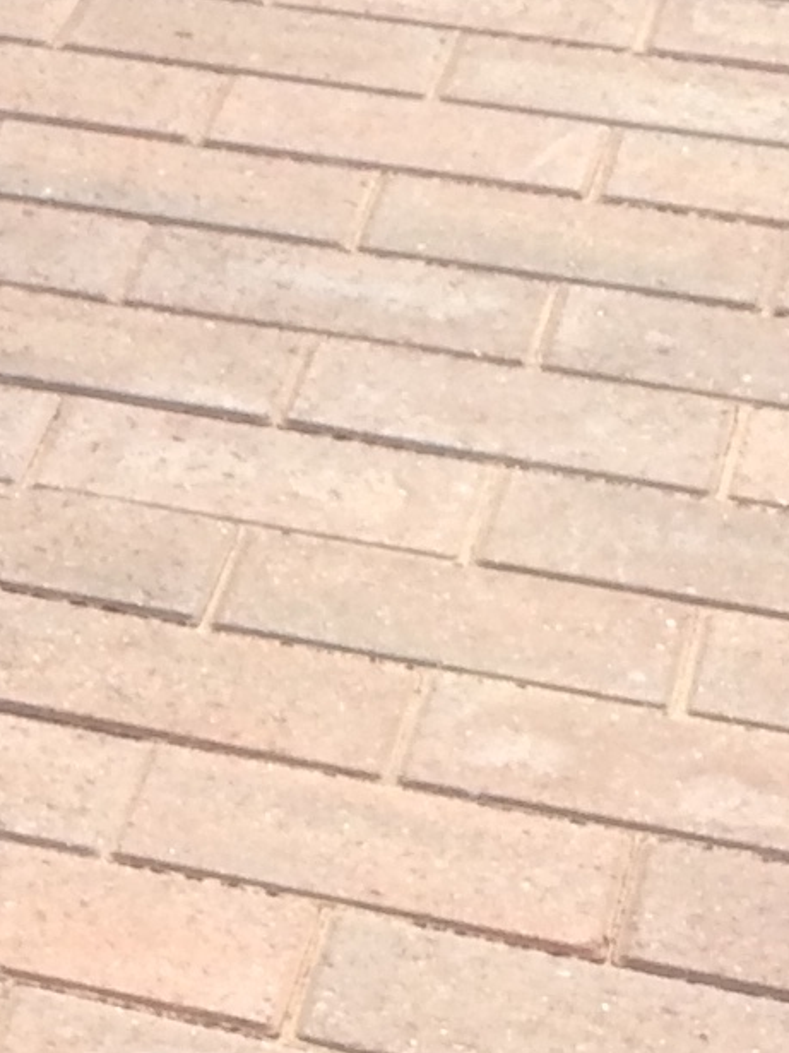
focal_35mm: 154
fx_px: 4682
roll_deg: -6.1
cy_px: 1031
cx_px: -820
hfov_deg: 9.0
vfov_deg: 12.7
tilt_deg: -35.0
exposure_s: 1/977
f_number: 2.2
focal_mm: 4.15
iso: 32
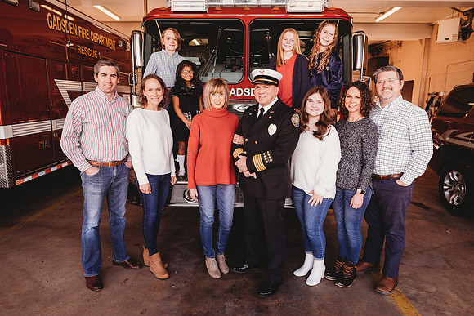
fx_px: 316
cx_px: 237
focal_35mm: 24
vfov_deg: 53.2
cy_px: 158
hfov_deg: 73.7
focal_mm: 24
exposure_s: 1/250
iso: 400
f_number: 3.2
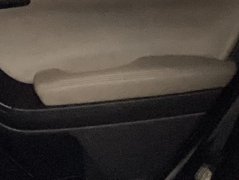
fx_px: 1306
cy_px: 203
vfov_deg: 7.8
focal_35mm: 189
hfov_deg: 10.4
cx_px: 11
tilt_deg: -22.2
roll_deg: +2.6
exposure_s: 1/30
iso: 500
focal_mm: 3.3
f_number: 2.4
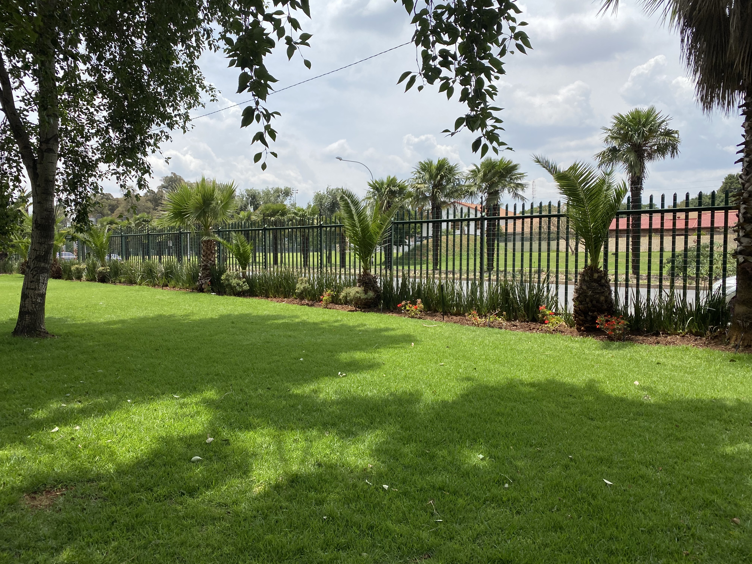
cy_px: 282
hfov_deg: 67.3
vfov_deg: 53.1
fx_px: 565
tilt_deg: -2.2
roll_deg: -0.2
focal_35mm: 26
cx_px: 376
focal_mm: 4.25
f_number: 1.8
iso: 32
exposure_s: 1/3311
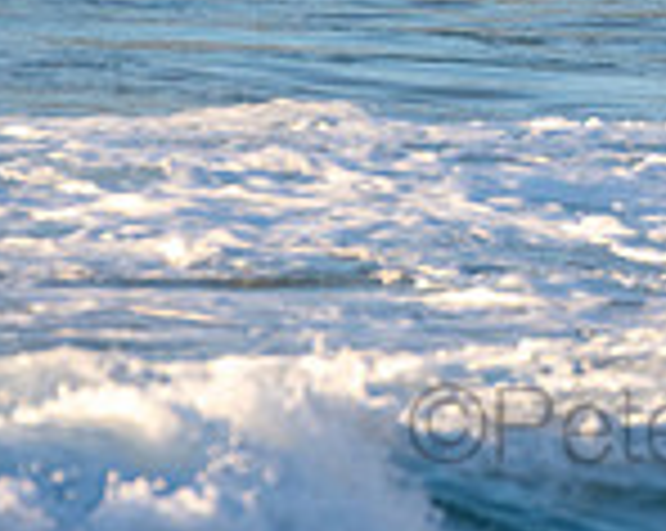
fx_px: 54488
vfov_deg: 0.6
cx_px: 756
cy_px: -322
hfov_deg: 0.7
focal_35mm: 2768
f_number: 5.6
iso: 500
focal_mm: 500
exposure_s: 1/1000
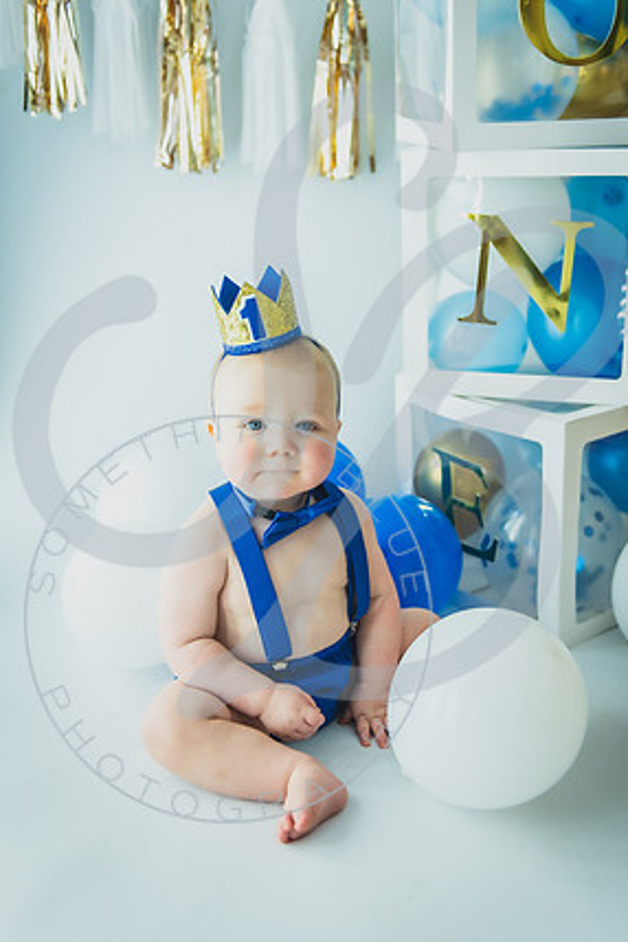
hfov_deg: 31.9
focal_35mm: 42
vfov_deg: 46.4
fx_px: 1099
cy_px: 452
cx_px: 327
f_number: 2.8
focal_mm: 40
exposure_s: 1/125
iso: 200
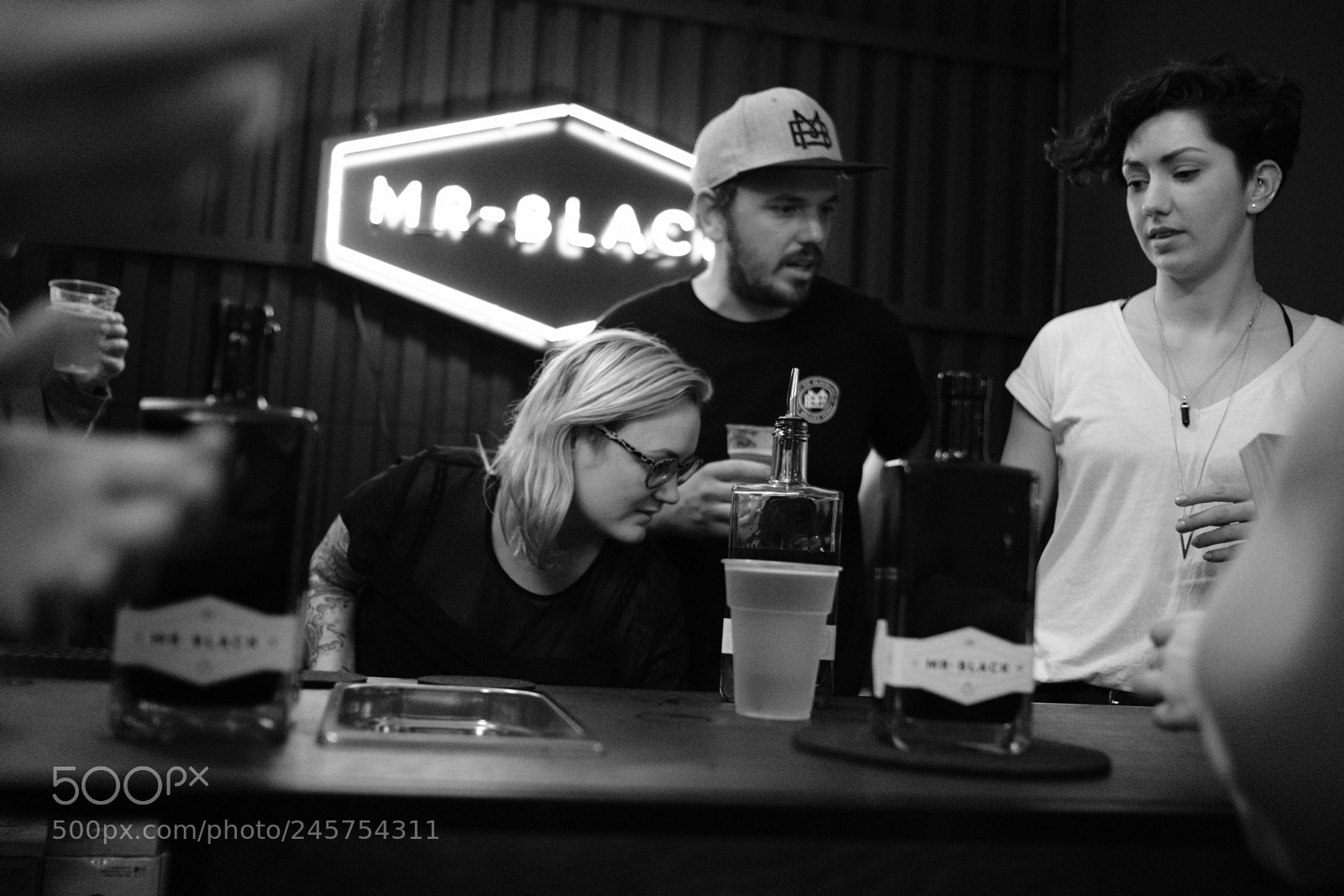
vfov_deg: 37.9
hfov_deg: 54.4
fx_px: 1307
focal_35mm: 35
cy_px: 448
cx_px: 672
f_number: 1.4
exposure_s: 1/500
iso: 3200
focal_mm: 23
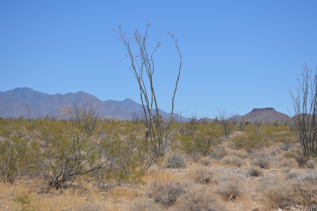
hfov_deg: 25.1
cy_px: 104
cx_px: 163
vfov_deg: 16.9
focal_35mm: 81
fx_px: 713
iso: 400
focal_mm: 52
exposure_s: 1/1600
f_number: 7.1
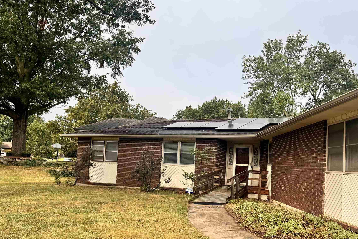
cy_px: 148
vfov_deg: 38.7
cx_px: 220
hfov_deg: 55.3
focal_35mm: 34
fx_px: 338
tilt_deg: +1.8
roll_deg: -2.2
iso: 80
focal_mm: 6.76
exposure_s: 1/4310
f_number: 1.78
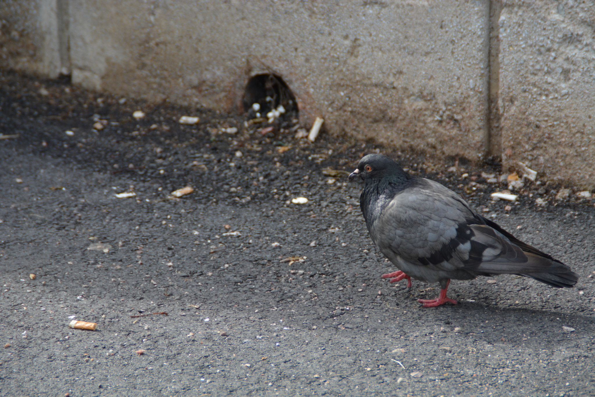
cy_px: 198
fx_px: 4958
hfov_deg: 6.9
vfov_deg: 4.6
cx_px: 298
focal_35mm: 300
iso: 800
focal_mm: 200
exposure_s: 1/800
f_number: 6.3
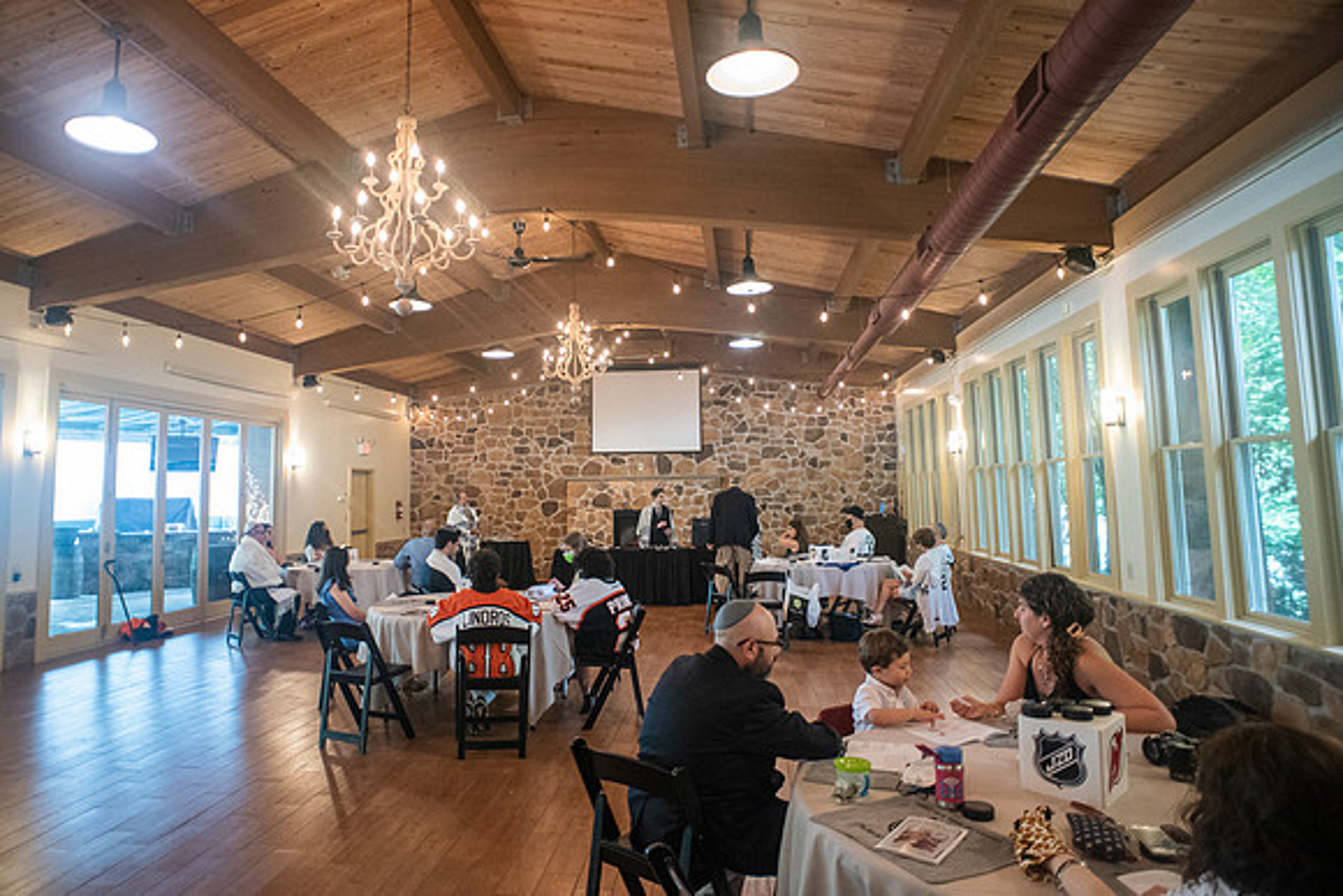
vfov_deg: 57.3
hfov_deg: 78.6
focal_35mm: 22
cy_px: 405
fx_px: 818
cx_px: 607
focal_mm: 20
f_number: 2.8
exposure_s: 1/80
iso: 3200
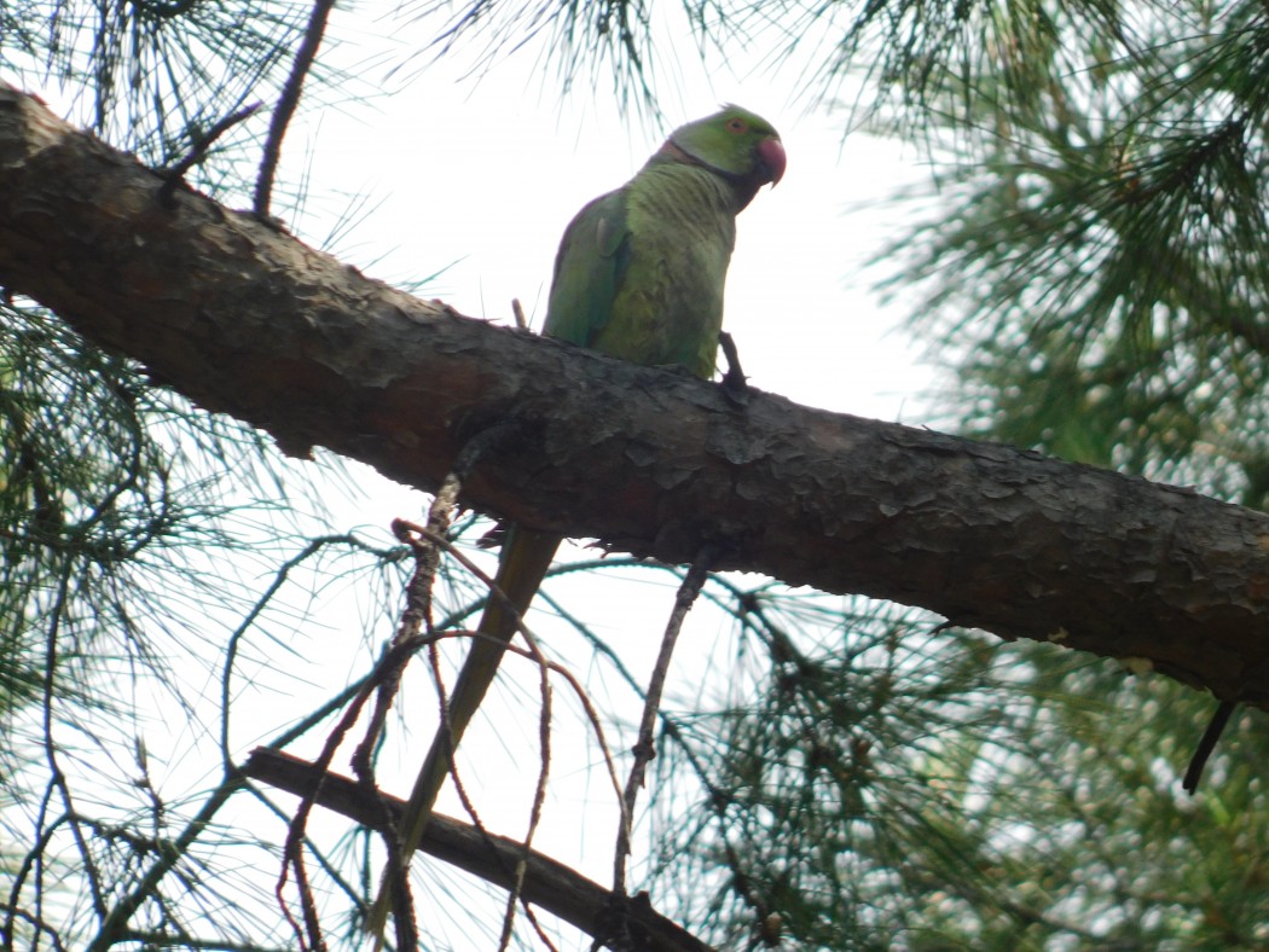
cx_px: 634
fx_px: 33514
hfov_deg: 2.2
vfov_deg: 1.6
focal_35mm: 914
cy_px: 476
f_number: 6.5
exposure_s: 1/250
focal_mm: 160
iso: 220
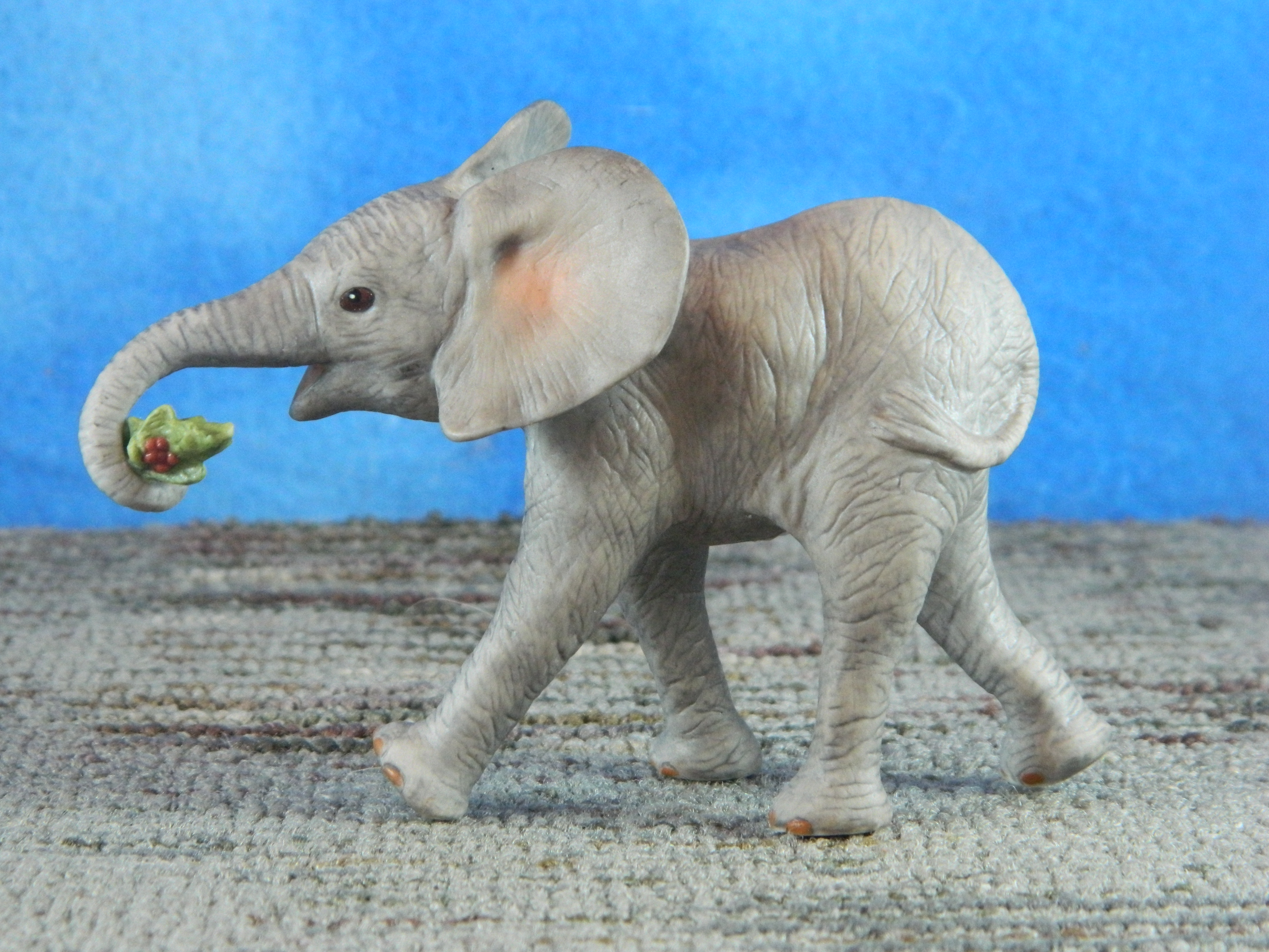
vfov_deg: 14.4
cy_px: 476
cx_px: 634
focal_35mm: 103
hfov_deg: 19.1
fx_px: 3776
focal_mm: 18.6
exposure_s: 1/15
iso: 400
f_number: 4.5
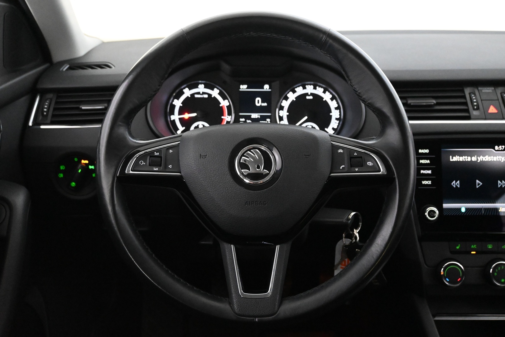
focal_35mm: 34
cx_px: 252
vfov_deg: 39.1
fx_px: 473
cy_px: 168
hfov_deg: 56.1
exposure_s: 1/40
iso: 8000
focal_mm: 22.5
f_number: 4
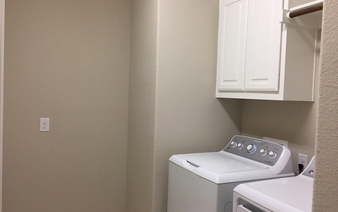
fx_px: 286
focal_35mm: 31
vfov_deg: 40.6
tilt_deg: -3.0
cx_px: 169
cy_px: 106
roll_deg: -2.7
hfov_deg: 61.2
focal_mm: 4.15
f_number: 2.2
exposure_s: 1/30
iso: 40
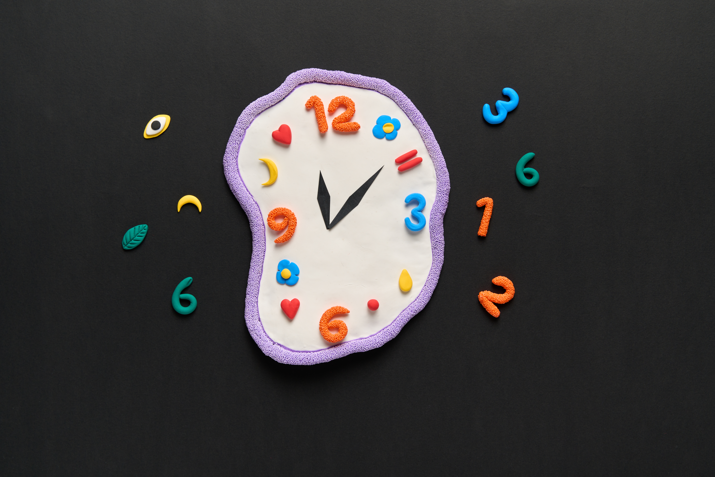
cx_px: 358
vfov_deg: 22.6
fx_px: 1192
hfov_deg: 33.4
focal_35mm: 60
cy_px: 238
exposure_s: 1/100
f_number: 8
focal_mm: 60
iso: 125
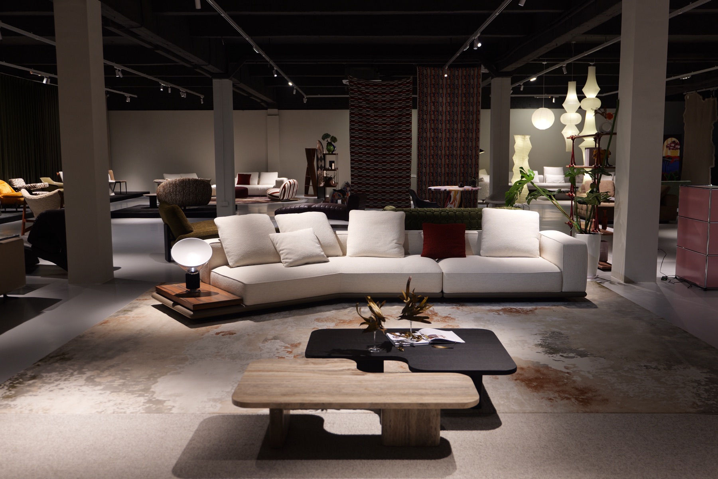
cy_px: 240
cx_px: 359
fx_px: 678
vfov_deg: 38.9
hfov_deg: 55.8
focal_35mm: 34
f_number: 2.8
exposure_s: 1/40
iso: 320
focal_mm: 34
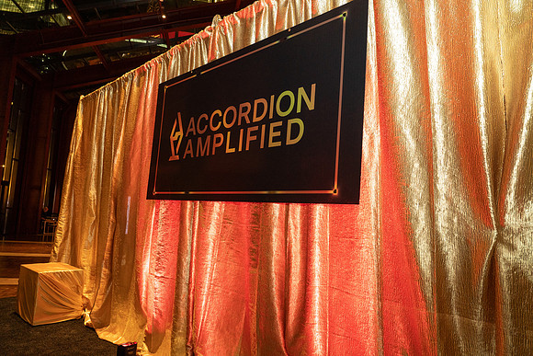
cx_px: 266
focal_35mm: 24
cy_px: 178
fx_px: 355
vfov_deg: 53.2
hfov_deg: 73.7
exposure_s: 1/50
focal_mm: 24
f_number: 4.5
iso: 3200
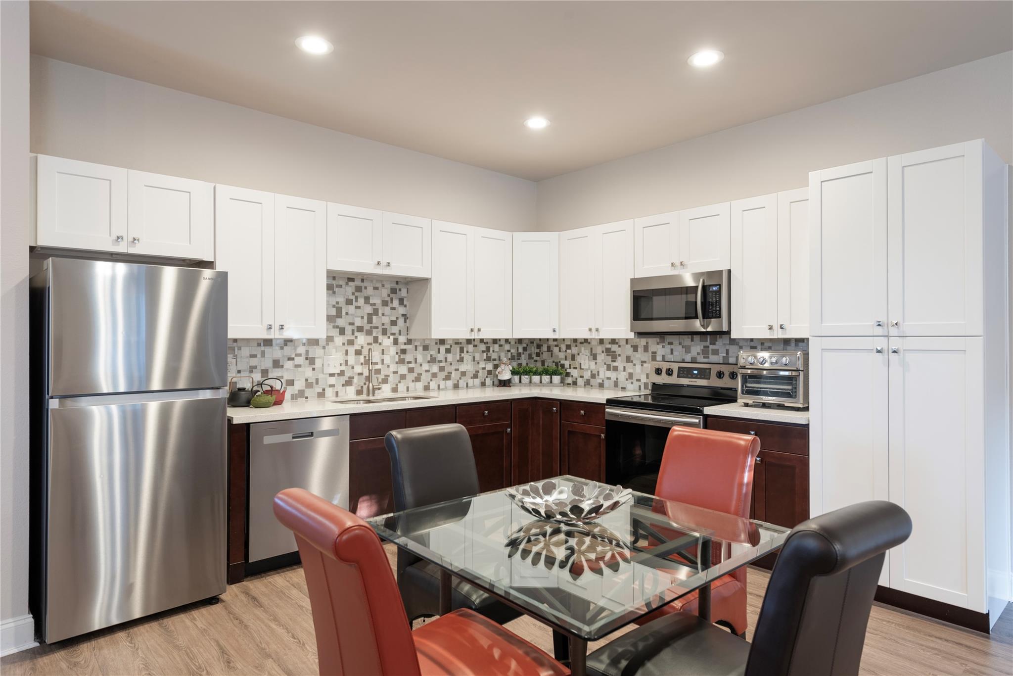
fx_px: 591
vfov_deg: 59.5
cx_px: 506
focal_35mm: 21
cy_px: 338
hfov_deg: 81.2
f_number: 8
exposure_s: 1/2
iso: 400
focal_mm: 21
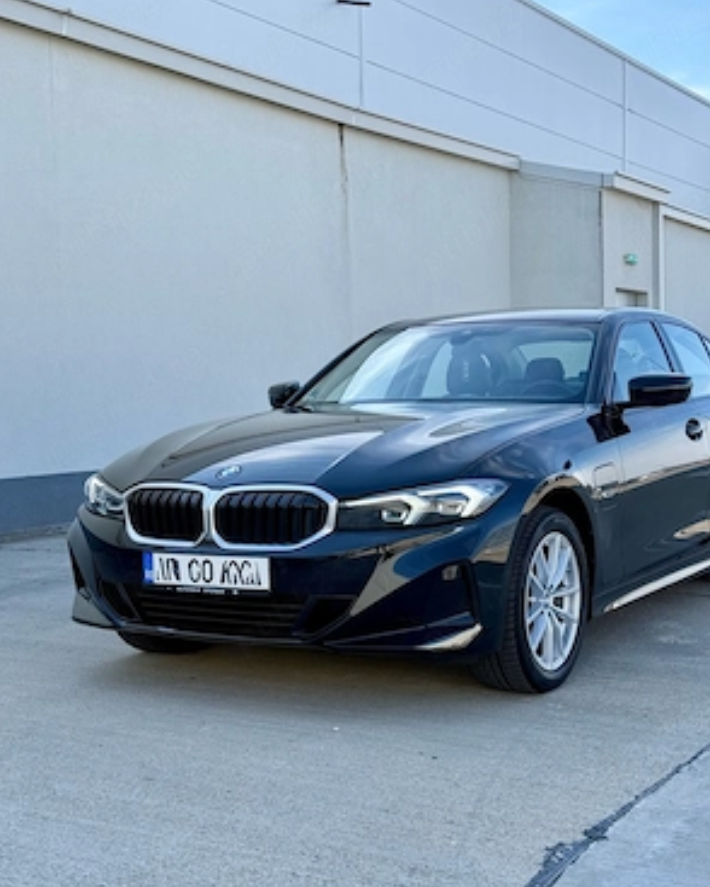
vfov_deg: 36.6
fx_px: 1338
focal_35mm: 51
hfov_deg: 29.7
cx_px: 360
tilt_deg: -1.2
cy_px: 433
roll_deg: +1.0
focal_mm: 6.76
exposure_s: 1/802
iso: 100
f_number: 1.78
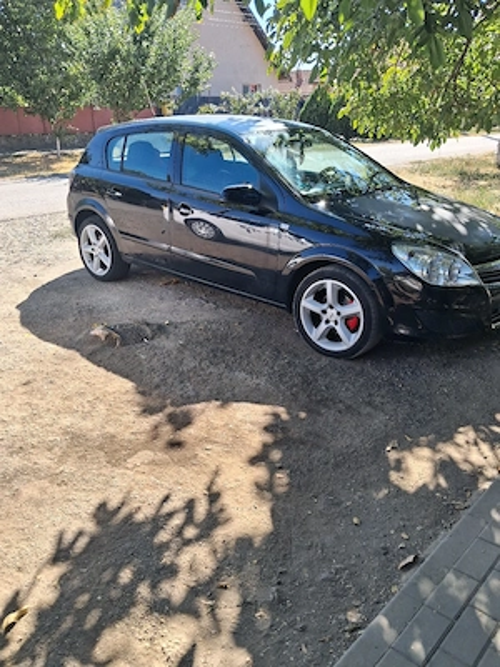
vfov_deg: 65.3
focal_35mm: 27
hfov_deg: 51.4
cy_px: 334
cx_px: 250
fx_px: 520
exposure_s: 1/200
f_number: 1.8
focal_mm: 4
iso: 20
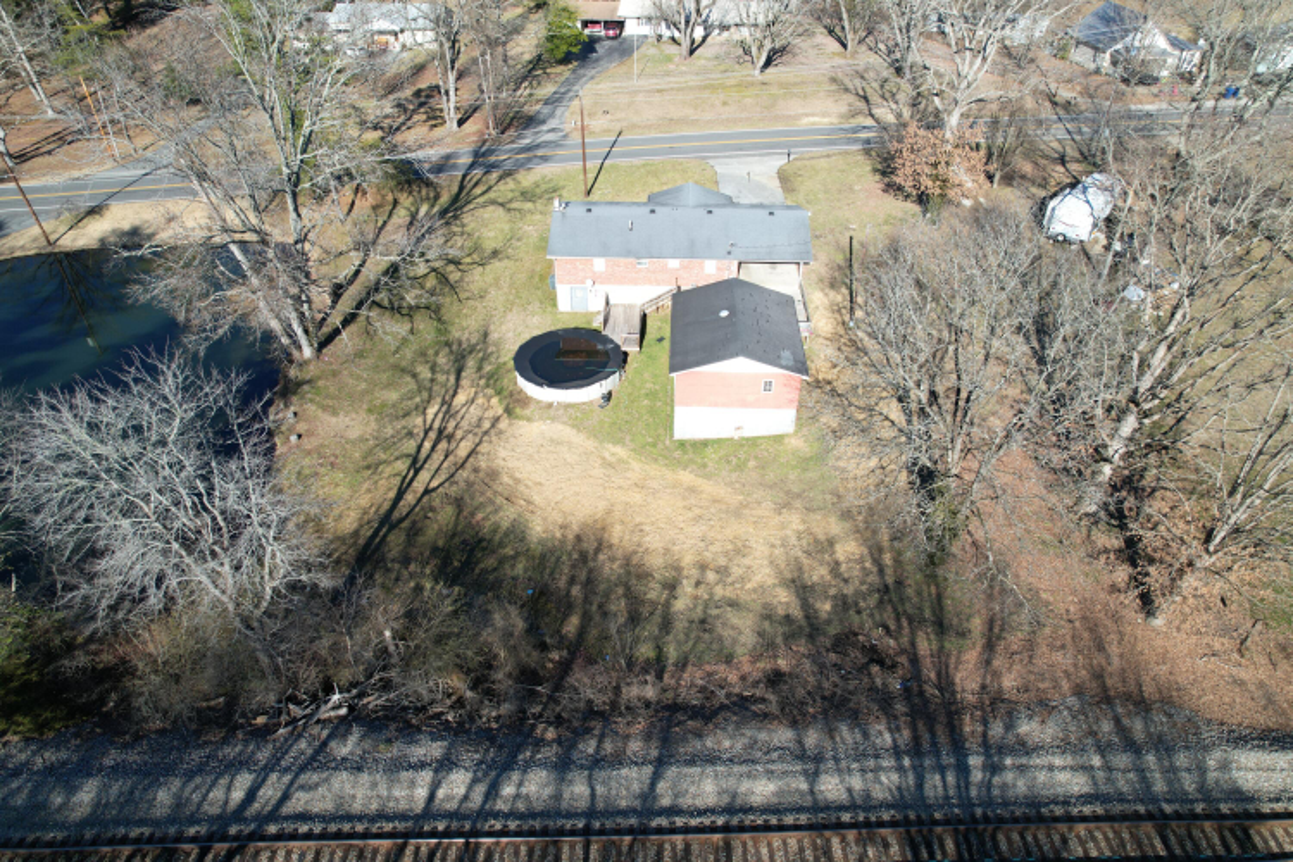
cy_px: 431
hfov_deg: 78.6
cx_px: 646
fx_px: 790
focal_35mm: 22
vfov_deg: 57.2
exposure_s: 1/100
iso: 100
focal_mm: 8.38
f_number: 2.8
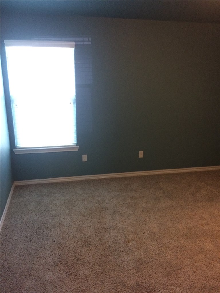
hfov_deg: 48.2
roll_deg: +0.6
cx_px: 110
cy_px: 146
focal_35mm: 29
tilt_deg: -17.3
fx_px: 246
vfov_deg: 61.7
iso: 250
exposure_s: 1/24
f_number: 2.2
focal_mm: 4.15
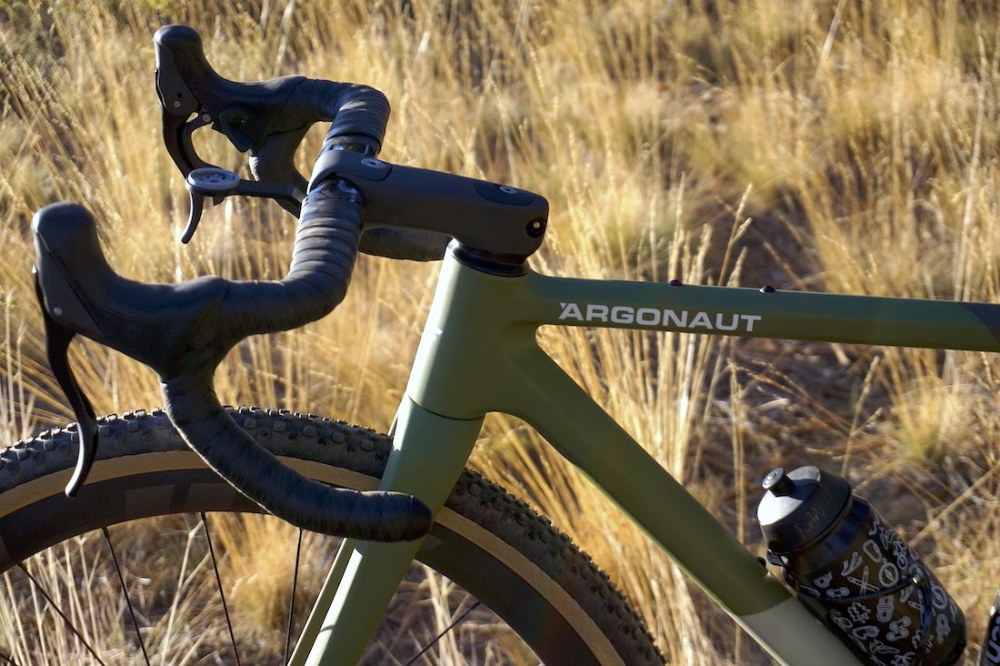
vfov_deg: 18.2
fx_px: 2082
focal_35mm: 75
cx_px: 500
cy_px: 333
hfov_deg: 27.0
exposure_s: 1/400
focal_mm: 50
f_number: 5.6
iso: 200
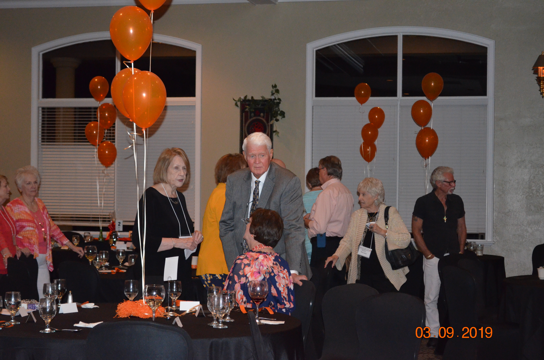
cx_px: 272
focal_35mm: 82
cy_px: 180
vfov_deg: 16.5
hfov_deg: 24.7
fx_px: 1244
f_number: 5.6
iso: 3200
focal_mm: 55
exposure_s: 1/60
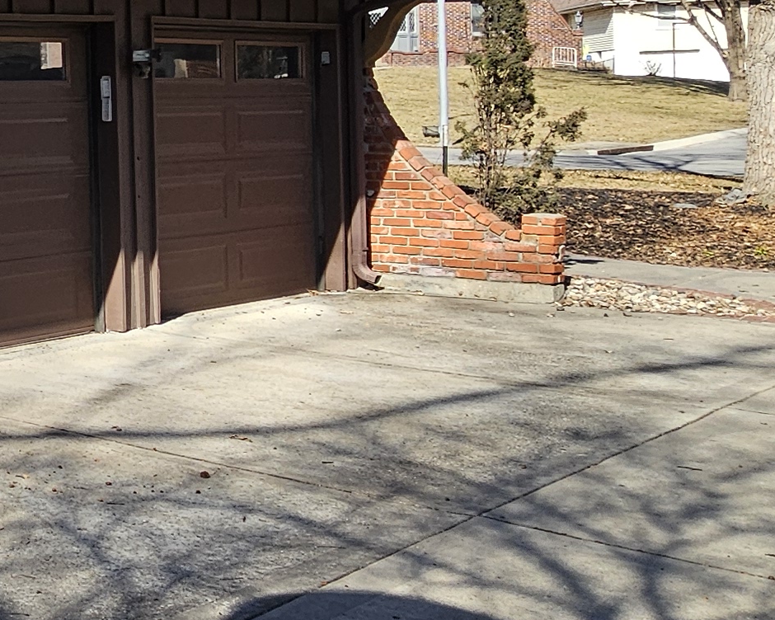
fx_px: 1239
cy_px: 128
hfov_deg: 24.9
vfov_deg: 27.6
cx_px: -437
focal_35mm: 54
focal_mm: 2.2
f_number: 2.2
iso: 50
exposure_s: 1/1044
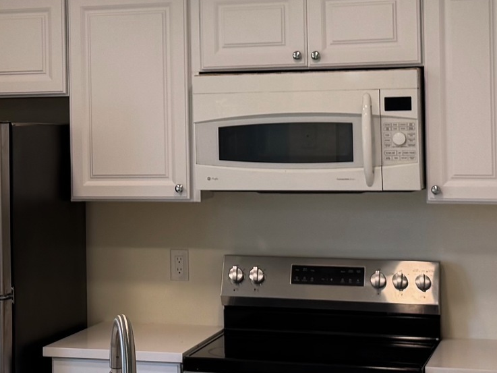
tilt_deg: +1.0
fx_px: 1436
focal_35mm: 100
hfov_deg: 19.4
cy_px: 78
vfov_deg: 14.7
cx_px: 76
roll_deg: +0.6
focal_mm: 6.76
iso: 80
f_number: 1.78
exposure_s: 1/162
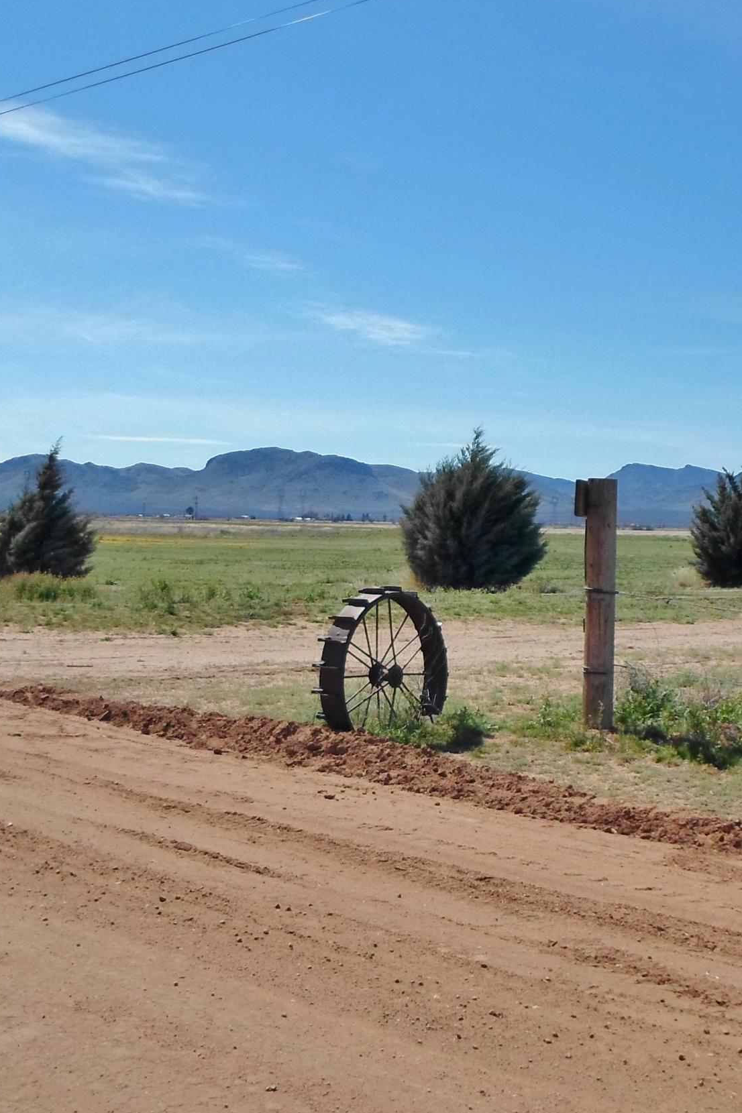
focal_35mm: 47
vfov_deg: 41.9
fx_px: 1454
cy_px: 542
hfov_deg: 28.6
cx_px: 429
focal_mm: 4.5
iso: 80
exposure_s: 1/180
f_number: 9.2
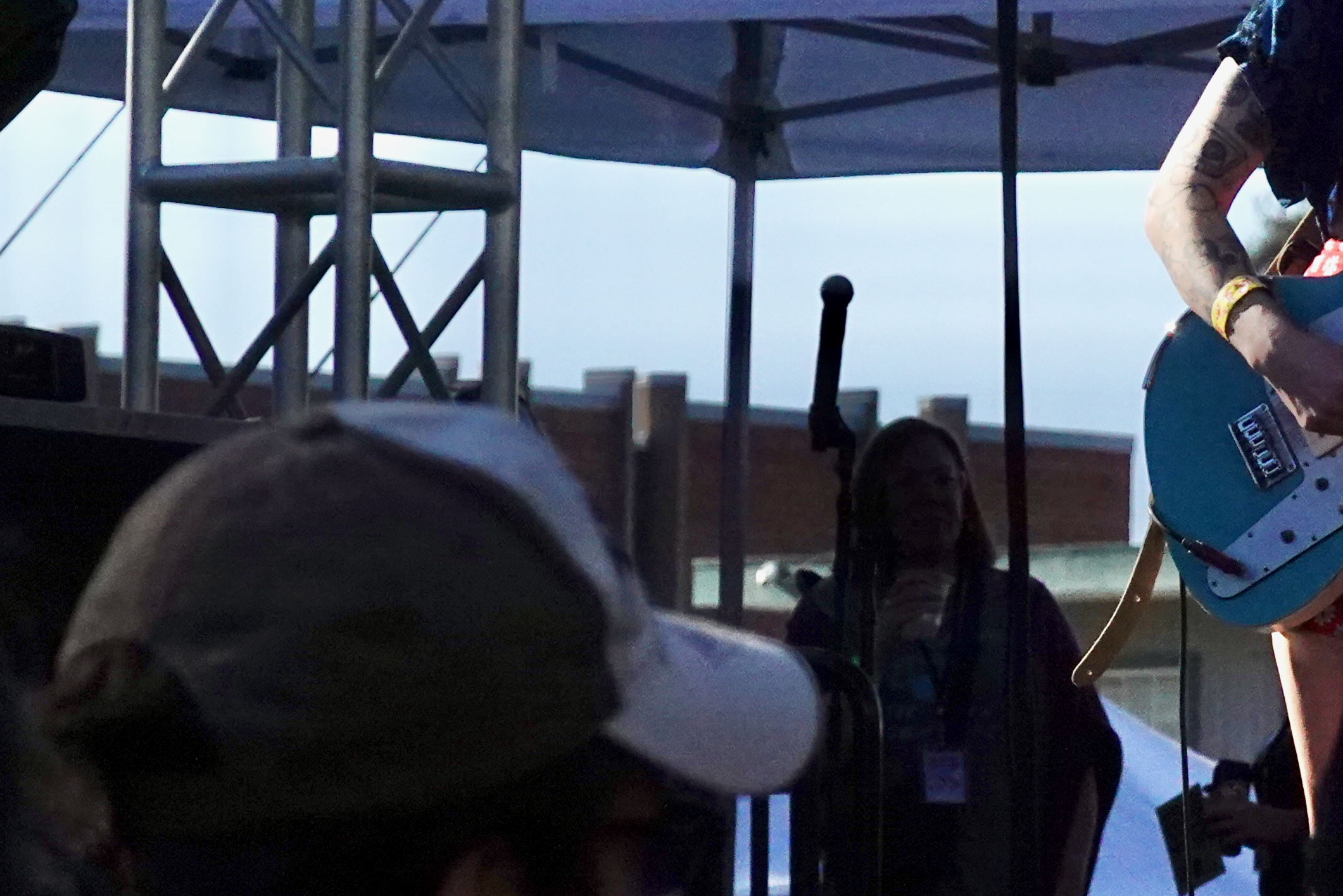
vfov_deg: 3.6
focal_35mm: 384
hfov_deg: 5.4
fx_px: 14324
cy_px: 94
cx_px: 1386
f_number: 6.3
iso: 1000
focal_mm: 63.55
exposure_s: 1/5000
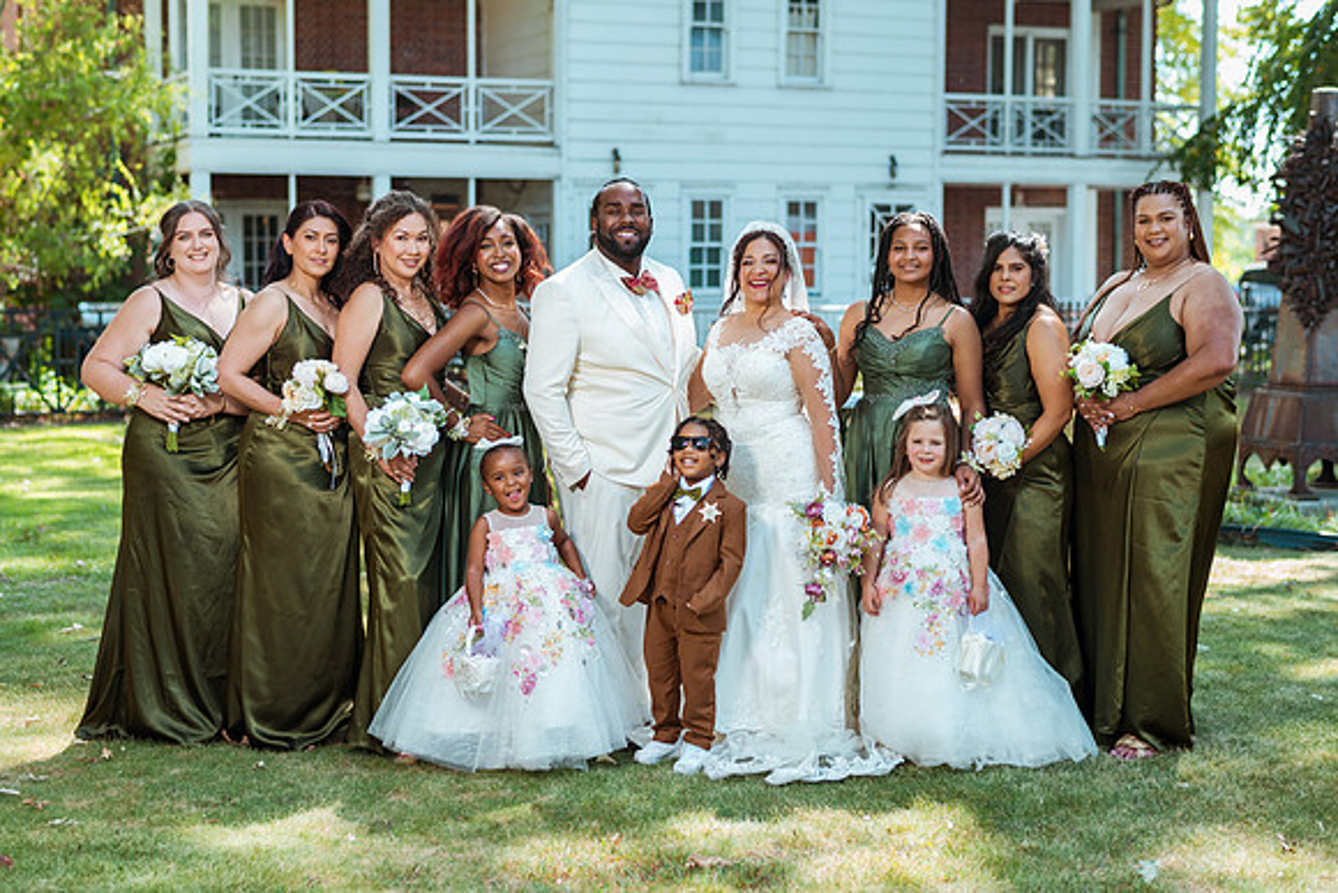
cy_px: 446
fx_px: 2156
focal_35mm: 58
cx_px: 669
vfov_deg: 23.4
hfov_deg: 34.5
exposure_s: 1/200
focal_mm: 58
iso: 50
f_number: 2.8
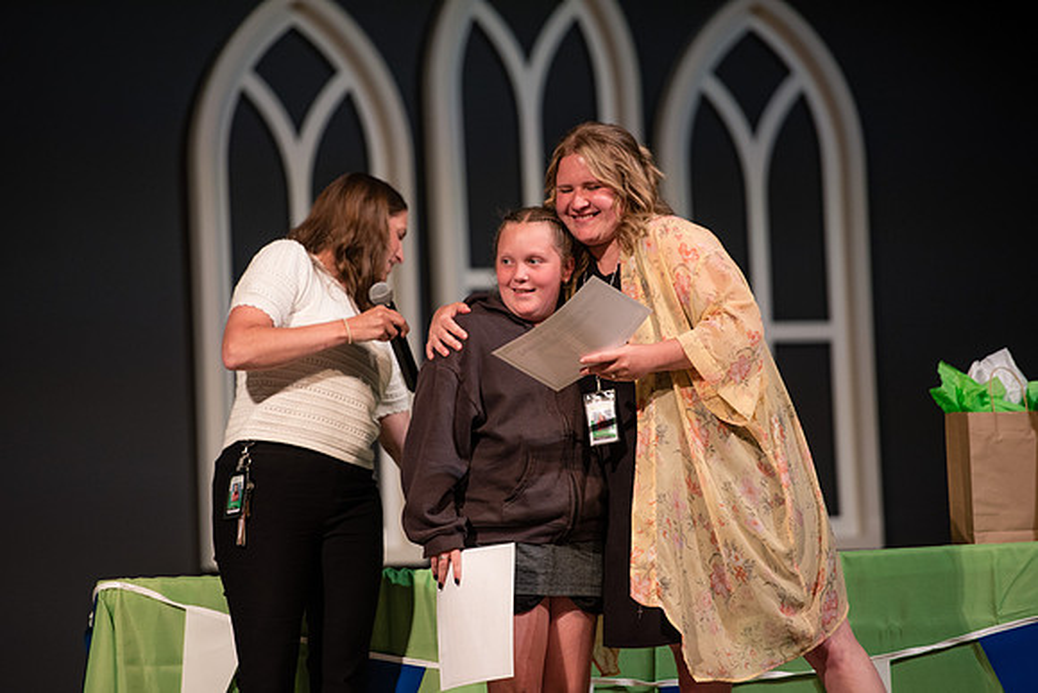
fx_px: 5865
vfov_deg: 6.8
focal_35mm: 203
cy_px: 346
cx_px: 519
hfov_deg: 10.1
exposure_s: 1/250
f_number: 2.8
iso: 800
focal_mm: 195
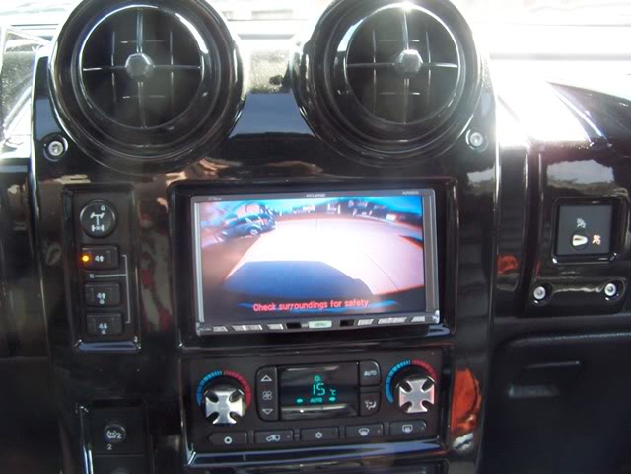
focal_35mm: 38
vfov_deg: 37.7
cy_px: 237
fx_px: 693
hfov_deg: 49.0
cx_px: 316
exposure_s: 1/30
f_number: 2.8
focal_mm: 6.3
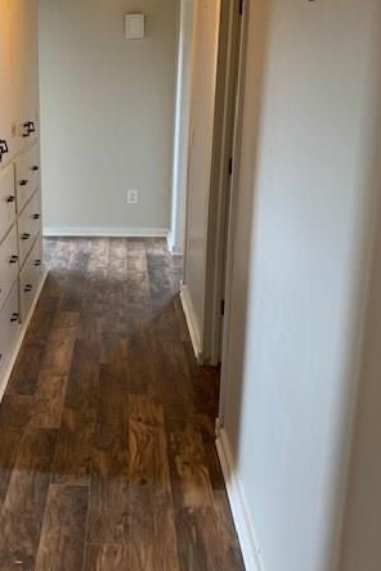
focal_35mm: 39
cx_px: 80
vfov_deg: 49.1
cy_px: 219
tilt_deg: -12.9
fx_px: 619
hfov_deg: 33.3
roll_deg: +0.7
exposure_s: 1/40
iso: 250
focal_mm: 4.25
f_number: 1.8
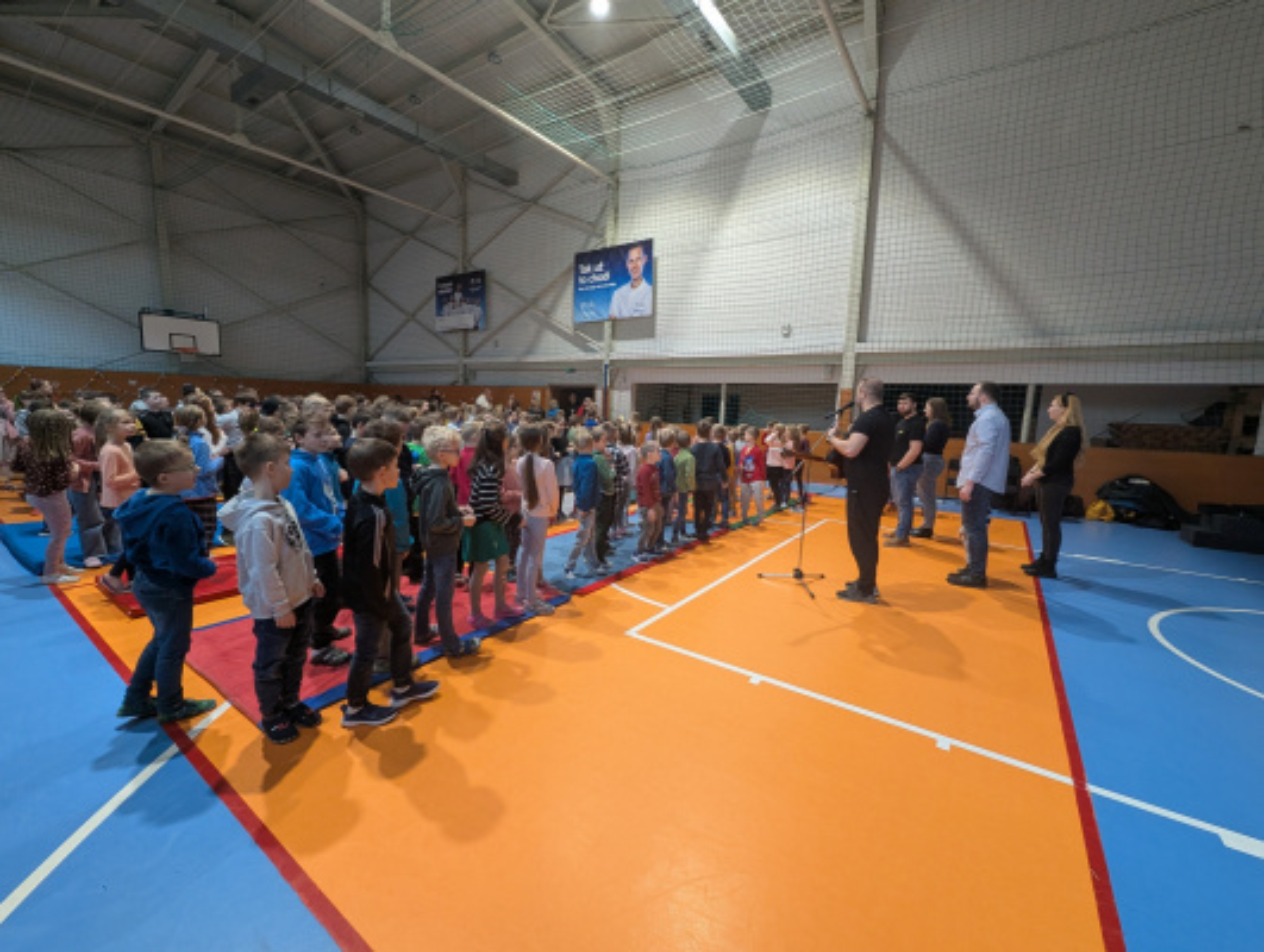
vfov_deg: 90.1
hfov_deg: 106.1
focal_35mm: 13
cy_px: 476
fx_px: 475
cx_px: 632
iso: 228
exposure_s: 1/45.6
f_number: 2.2
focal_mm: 1.95
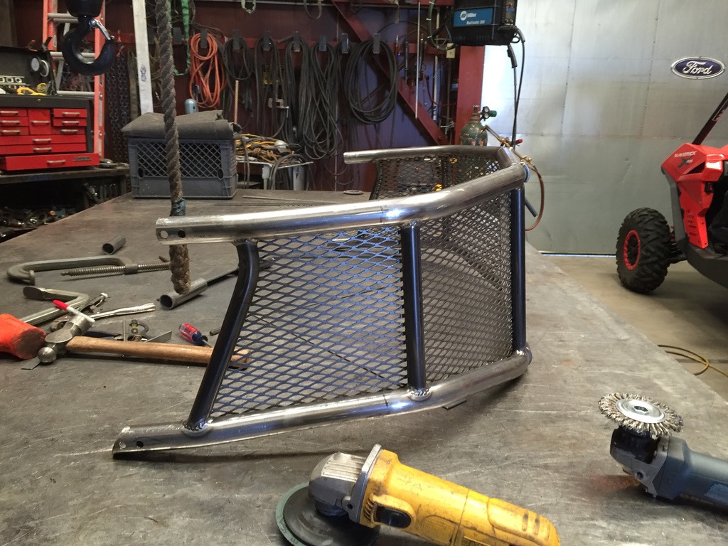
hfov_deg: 61.7
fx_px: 610
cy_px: 273
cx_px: 364
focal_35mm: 29
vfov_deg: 48.2
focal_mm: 4.15
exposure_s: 1/30
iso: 125
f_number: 2.2
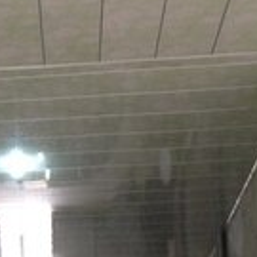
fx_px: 899
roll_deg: -0.4
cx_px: -4
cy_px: 333
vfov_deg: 15.5
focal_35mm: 107
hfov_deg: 15.9
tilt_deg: +17.4
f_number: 2.4
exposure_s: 1/20
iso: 80
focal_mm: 4.12
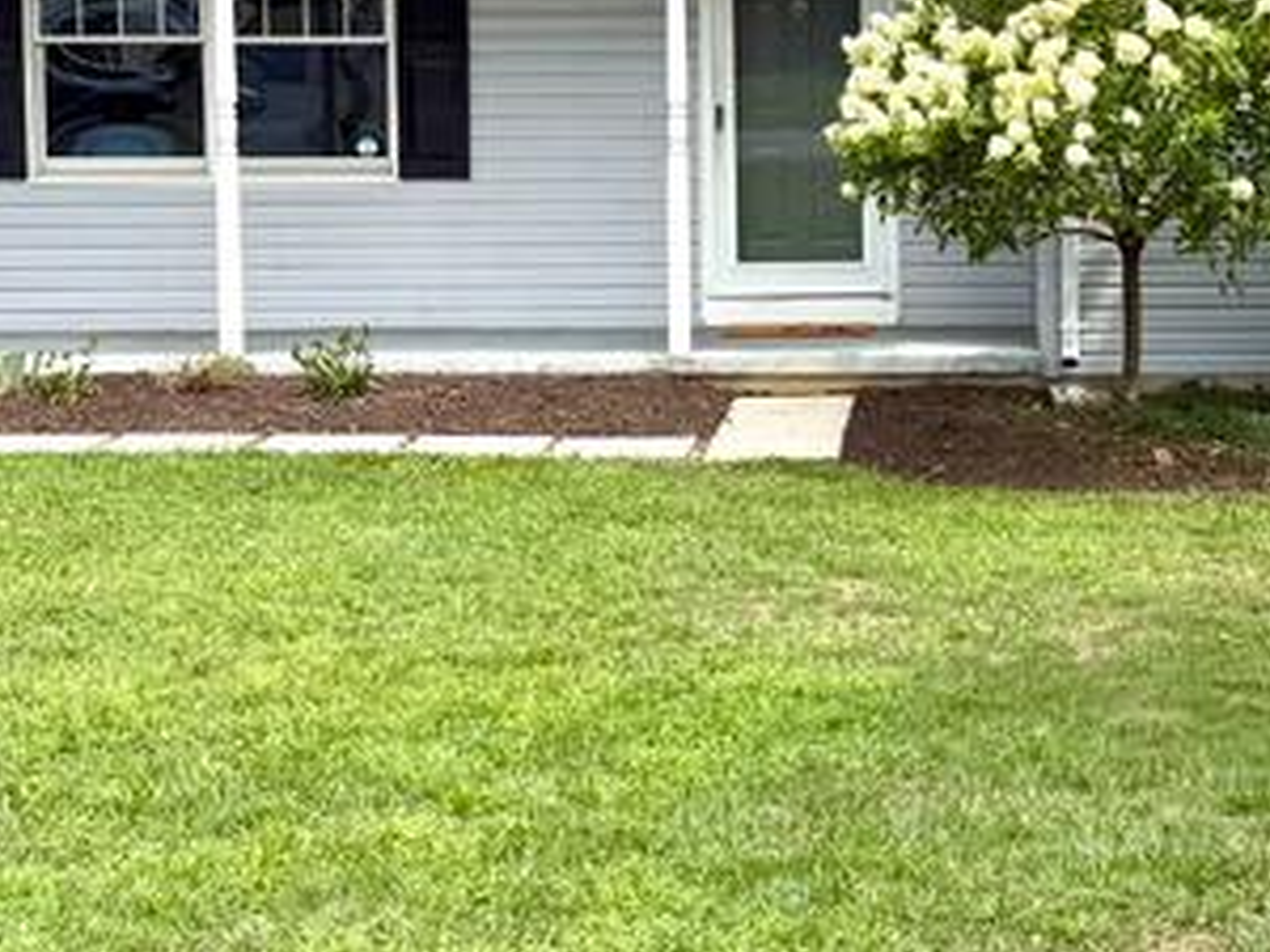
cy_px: 216
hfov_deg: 23.6
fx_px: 3008
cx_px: 944
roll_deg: +0.7
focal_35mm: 82
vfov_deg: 17.9
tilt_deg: -3.7
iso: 80
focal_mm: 6.76
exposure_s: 1/3425
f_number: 1.78
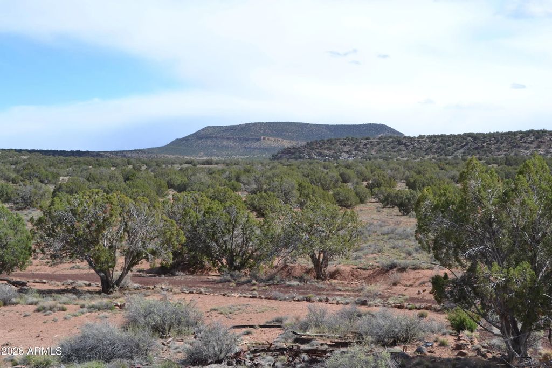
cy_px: 184
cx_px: 276
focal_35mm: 63
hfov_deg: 31.9
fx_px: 966
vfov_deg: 21.6
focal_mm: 42
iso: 100
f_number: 8
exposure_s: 1/250
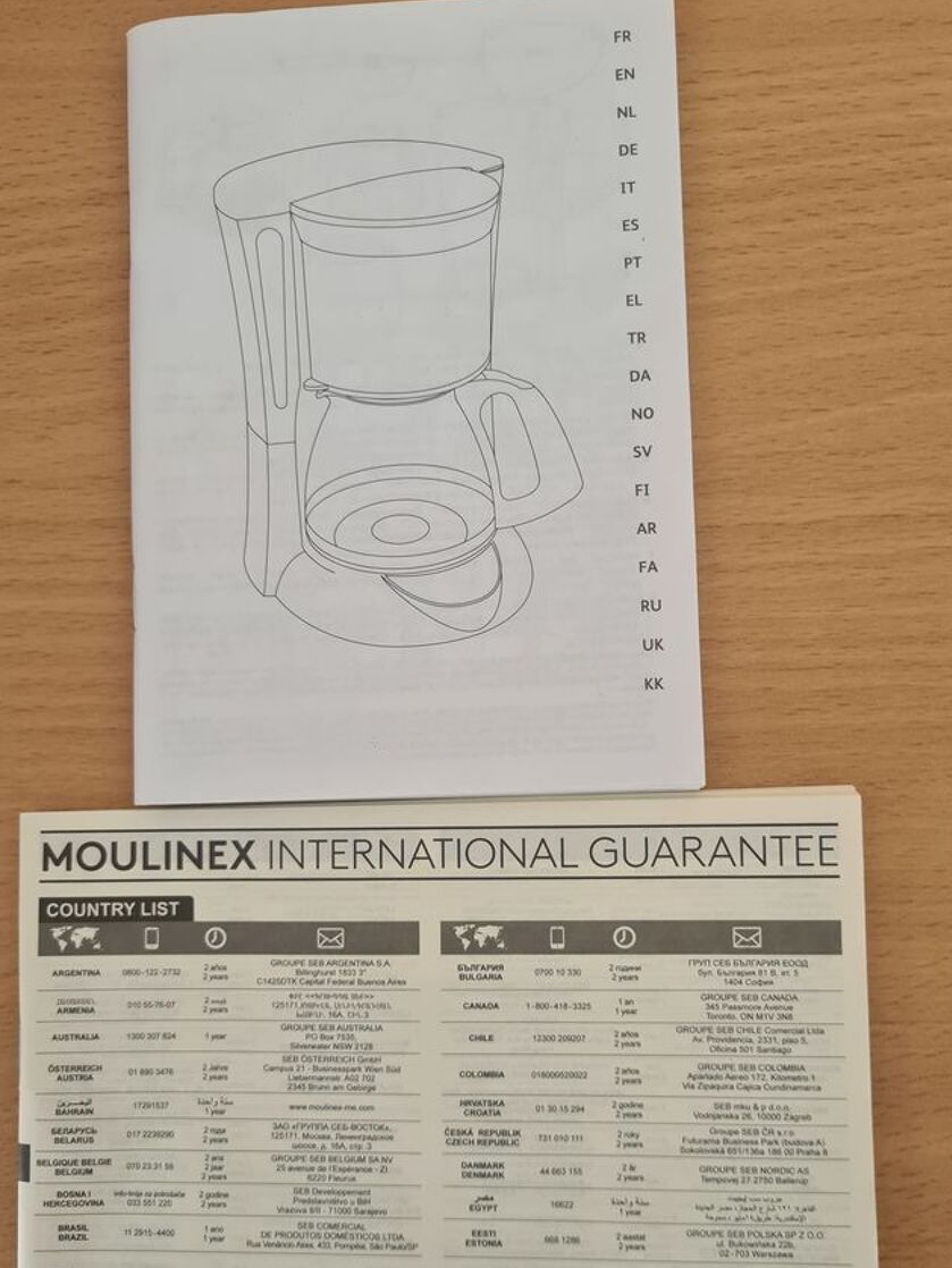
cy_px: 699
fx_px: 1136
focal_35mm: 31
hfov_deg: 45.5
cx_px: 467
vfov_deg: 58.2
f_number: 1.8
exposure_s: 1/50
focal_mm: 5.4
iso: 125
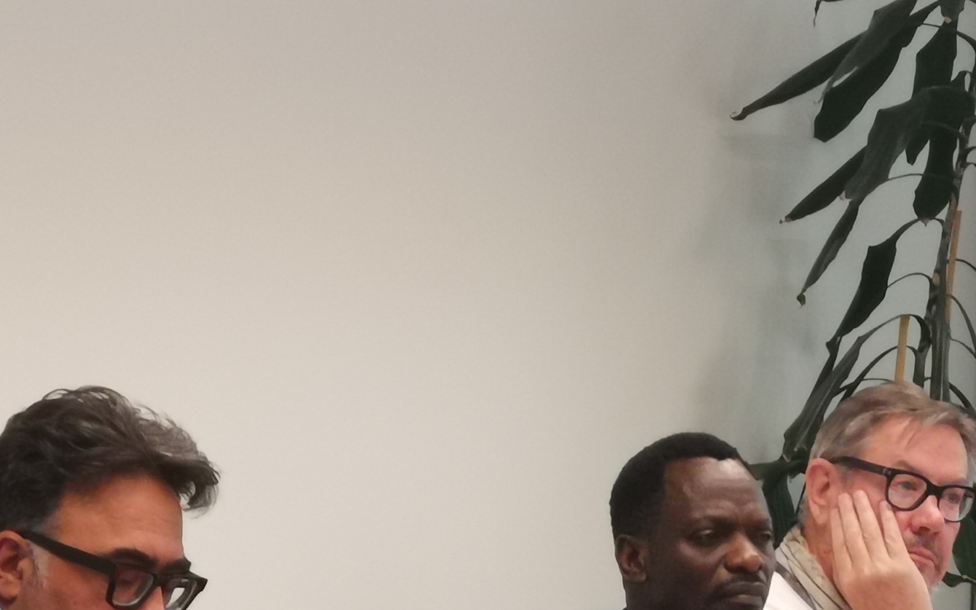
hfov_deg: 9.4
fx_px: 5932
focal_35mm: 223
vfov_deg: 5.9
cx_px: 644
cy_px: 725
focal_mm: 7.48
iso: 200
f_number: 2.4
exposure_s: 1/36
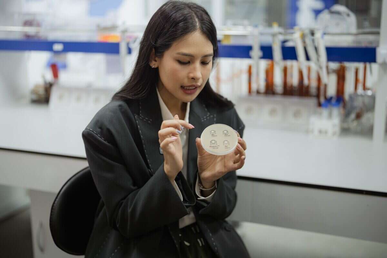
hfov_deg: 39.6
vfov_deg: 27.0
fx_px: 537
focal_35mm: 50
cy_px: 129
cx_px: 194
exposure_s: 1/200
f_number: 1.4
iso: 320
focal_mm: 50
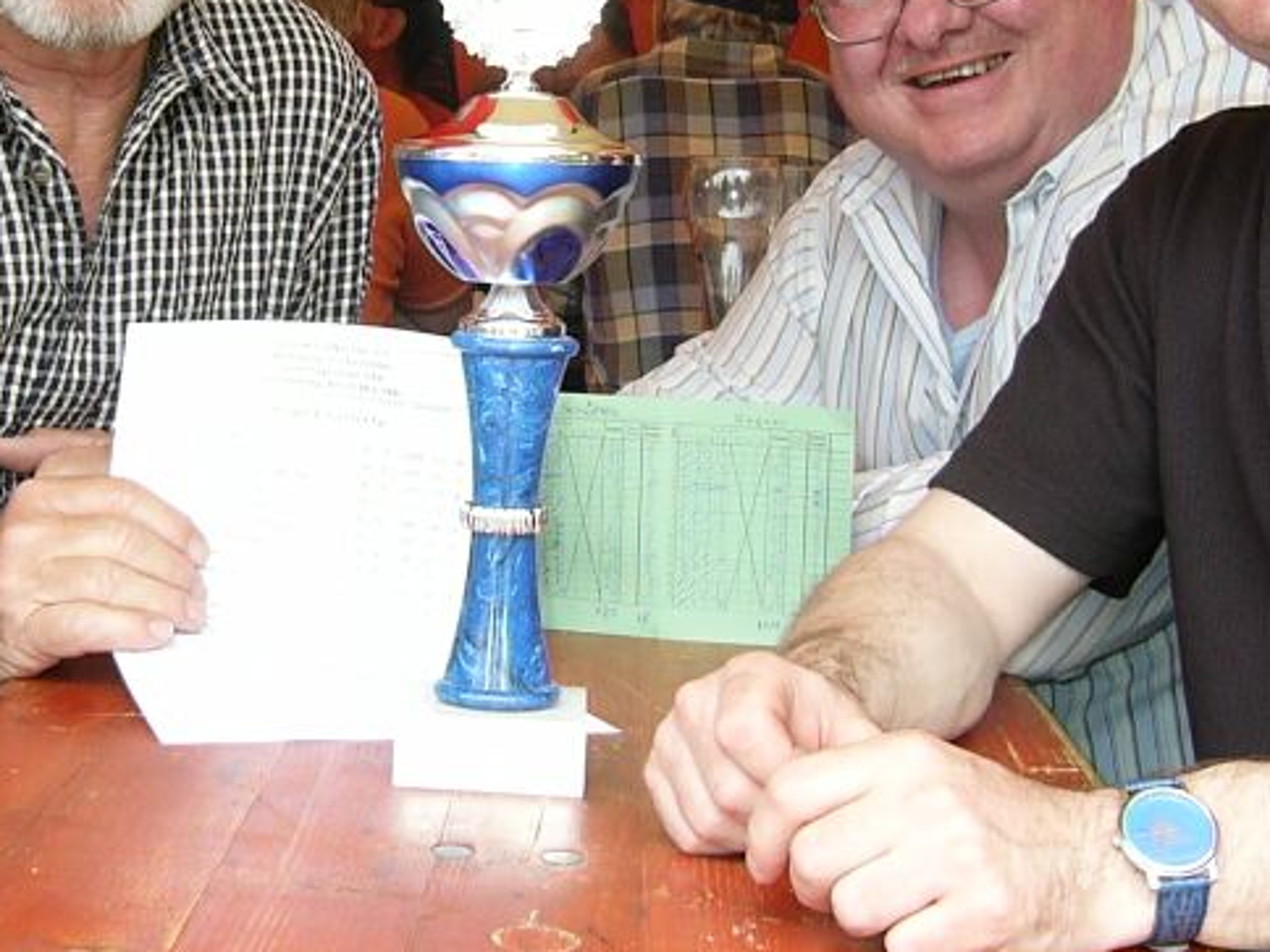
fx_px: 2715
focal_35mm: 74
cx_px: 399
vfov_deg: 19.7
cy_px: 218
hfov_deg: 26.1
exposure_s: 1/100
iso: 100
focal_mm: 5.8
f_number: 2.8
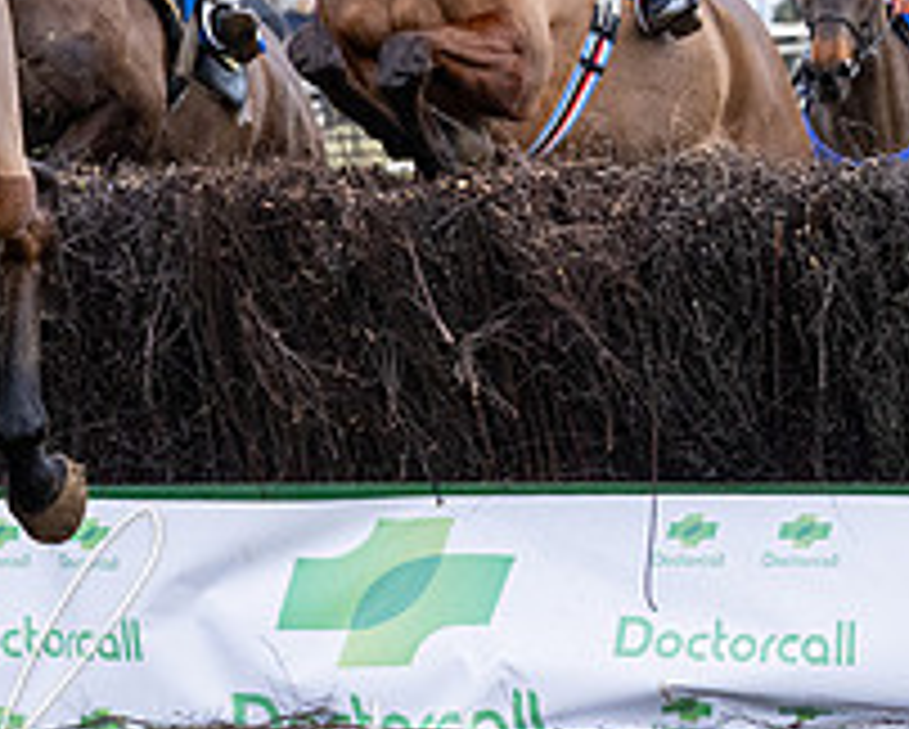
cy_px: 470
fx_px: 7863
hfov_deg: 6.5
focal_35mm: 292
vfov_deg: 5.3
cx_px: -417
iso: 800
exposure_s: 1/1000
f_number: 4
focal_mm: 70
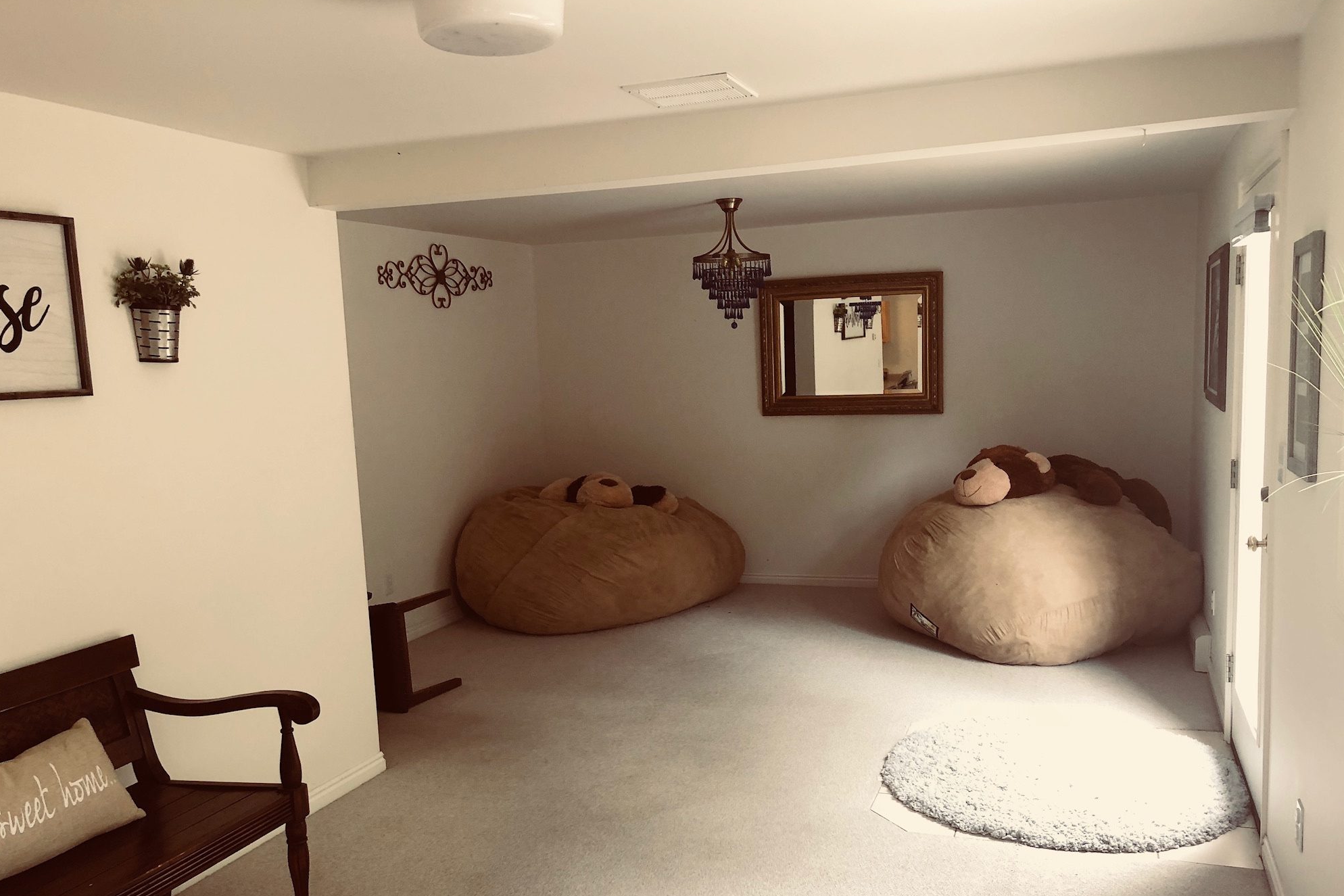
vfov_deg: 43.5
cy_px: 510
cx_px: 690
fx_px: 1120
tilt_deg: -8.3
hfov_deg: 61.9
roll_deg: +2.2
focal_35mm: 30
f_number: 1.8
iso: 40
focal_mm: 4
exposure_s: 1/24
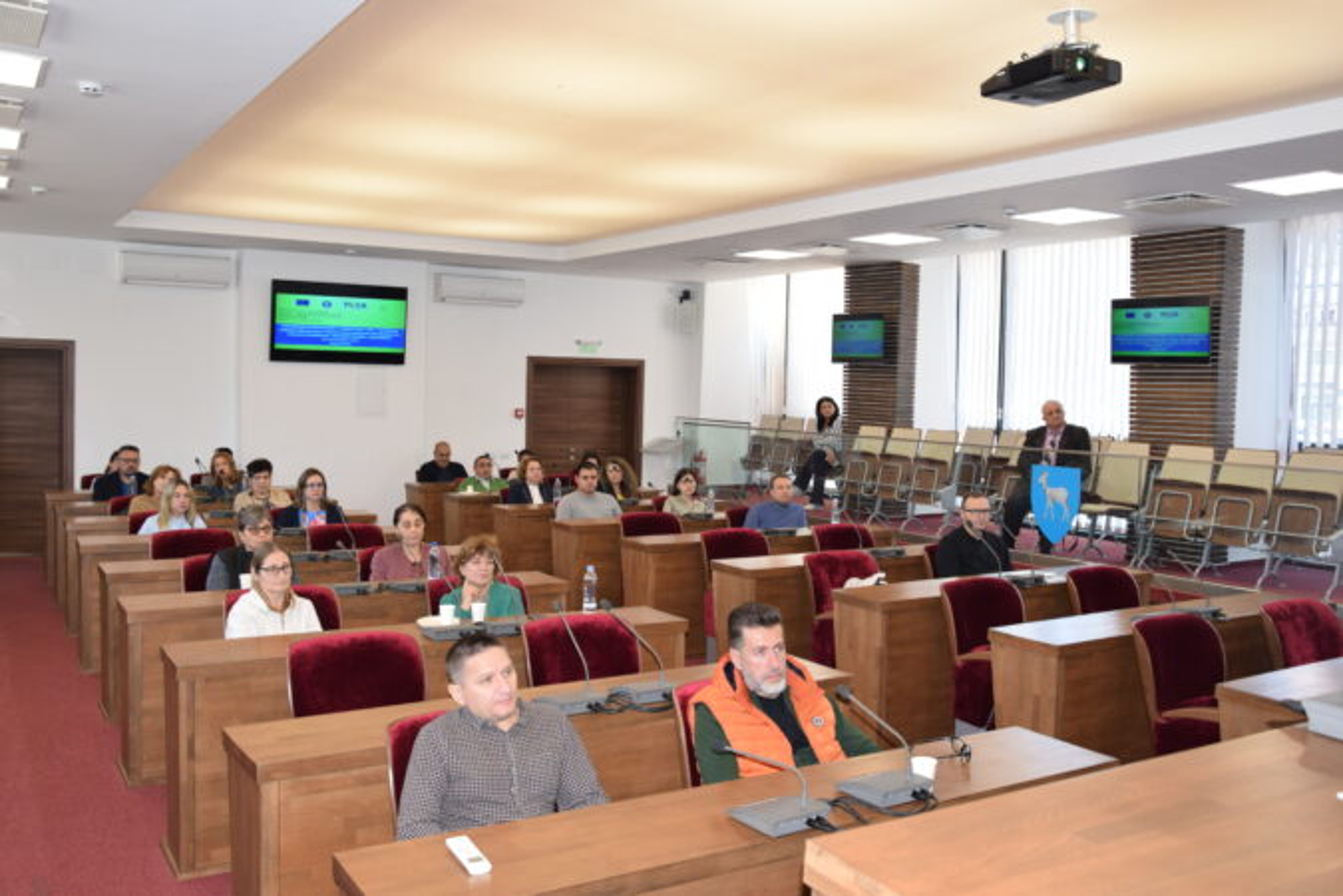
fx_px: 1175
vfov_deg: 41.7
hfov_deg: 59.5
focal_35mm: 32
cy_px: 448
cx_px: 672
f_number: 5.6
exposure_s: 1/125
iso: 800
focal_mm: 21
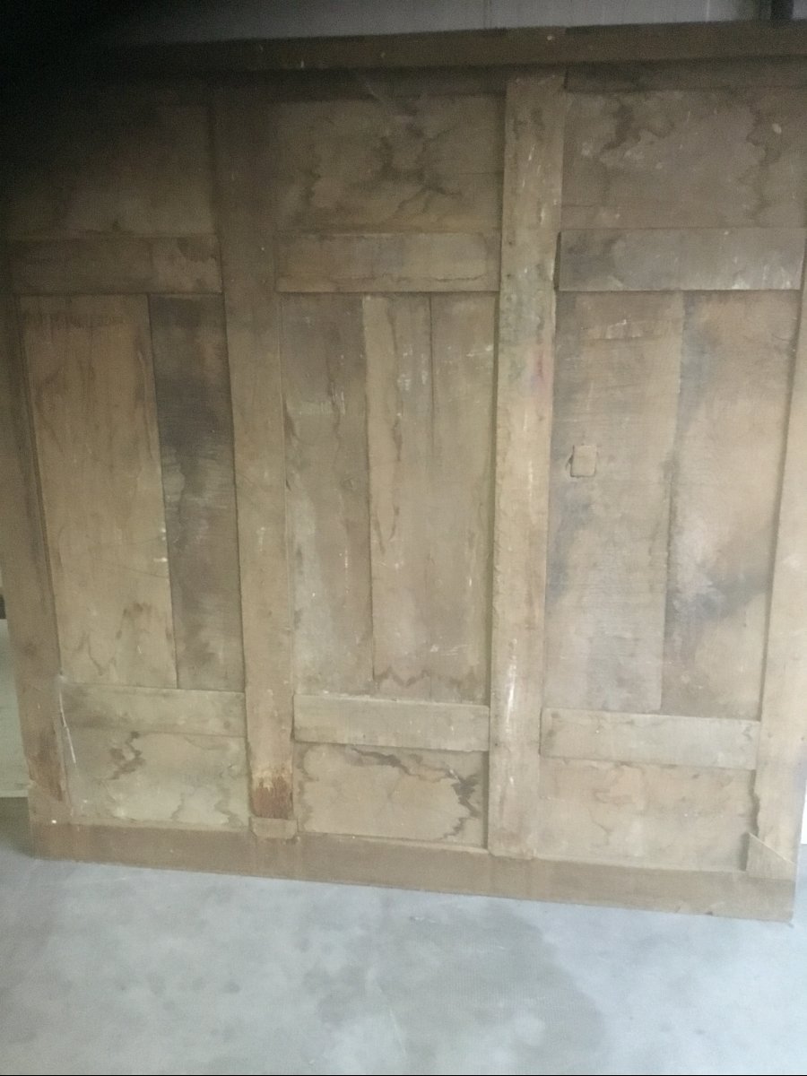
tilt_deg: -17.2
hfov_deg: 45.4
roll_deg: +0.2
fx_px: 964
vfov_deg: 58.4
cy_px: 538
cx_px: 404
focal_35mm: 31
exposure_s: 1/17
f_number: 2.4
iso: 800
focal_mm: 3.3
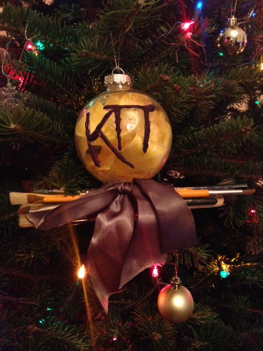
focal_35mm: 33
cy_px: 176
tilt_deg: -13.2
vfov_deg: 55.4
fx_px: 334
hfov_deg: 42.9
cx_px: 132
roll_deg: -3.0
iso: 800
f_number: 2.4
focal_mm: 4.12
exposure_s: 1/15
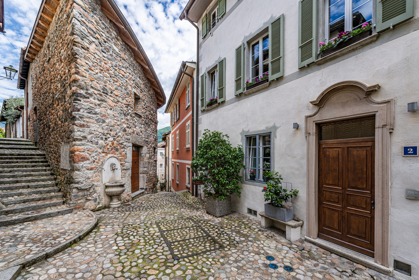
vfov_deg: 81.3
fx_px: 163
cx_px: 210
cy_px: 140
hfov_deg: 104.2
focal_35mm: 14
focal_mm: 14
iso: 100
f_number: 9
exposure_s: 1/160
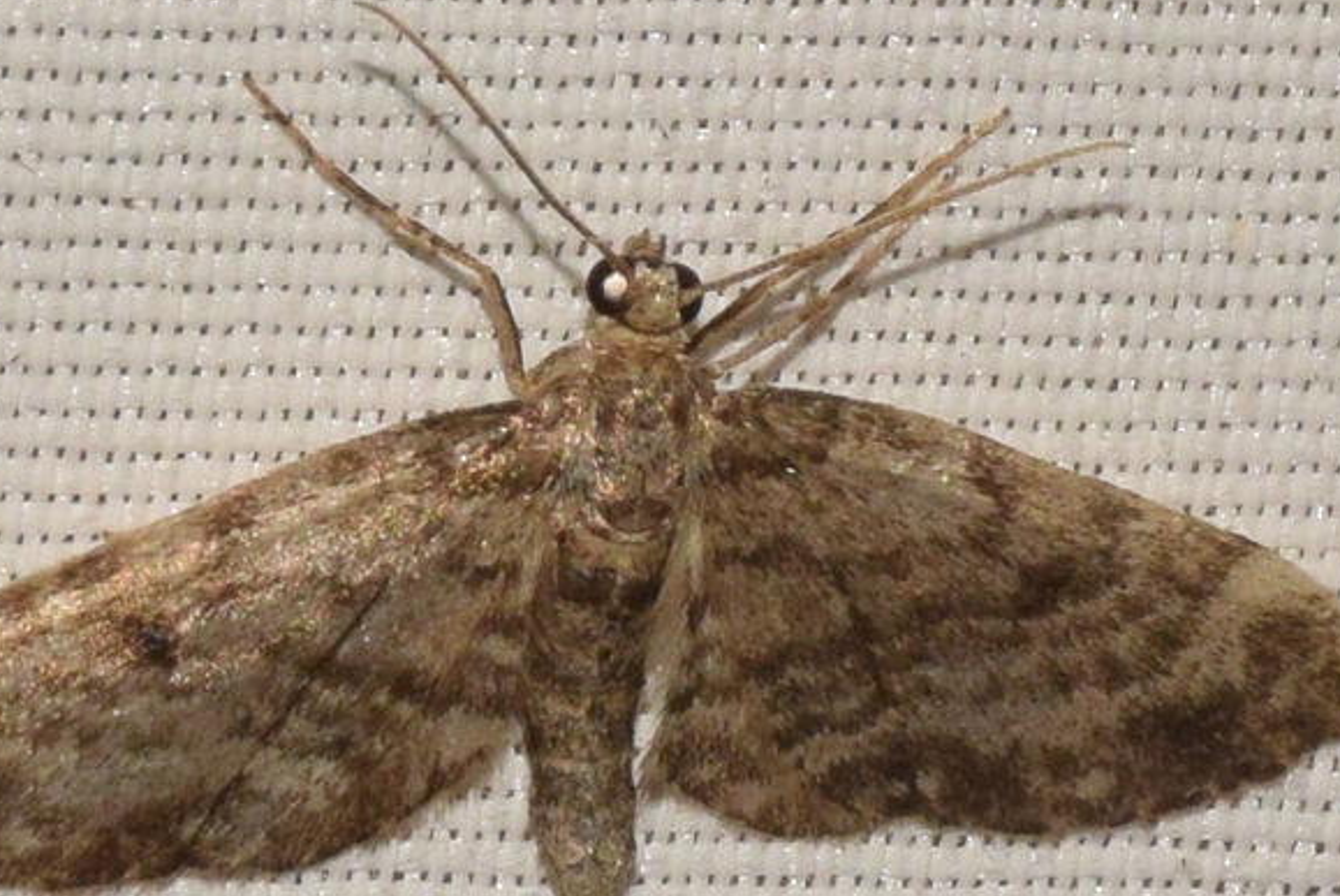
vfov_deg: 4.0
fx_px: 12925
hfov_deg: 5.9
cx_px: 702
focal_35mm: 347
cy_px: 470
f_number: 14
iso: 500
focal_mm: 140
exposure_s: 1/200
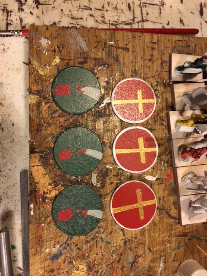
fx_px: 231
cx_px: 104
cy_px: 138
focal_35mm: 29
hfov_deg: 48.2
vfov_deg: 61.7
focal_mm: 4.15
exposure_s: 1/30
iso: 200
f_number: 2.2
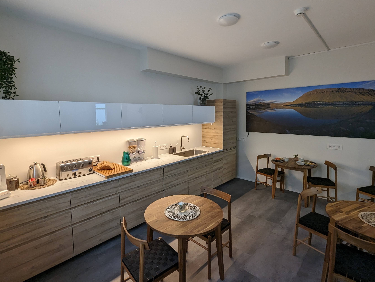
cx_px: 183
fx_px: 174
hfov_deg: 94.4
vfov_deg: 78.1
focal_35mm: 16
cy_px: 130
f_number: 2.2
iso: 50
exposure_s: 1/24.7
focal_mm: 1.95
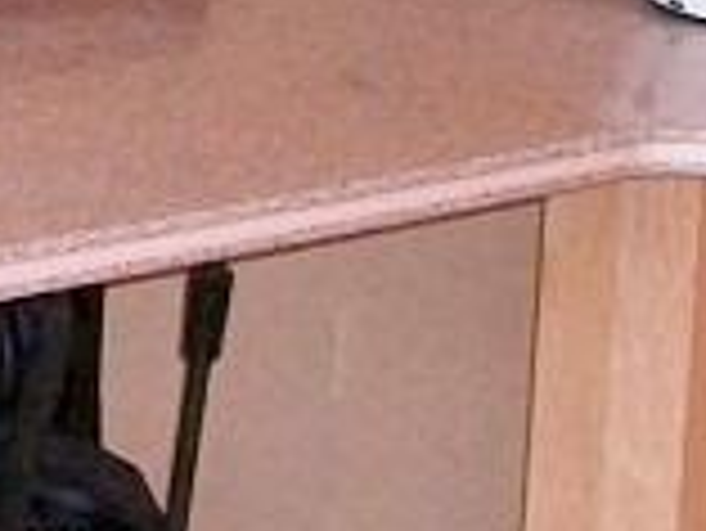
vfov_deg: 6.0
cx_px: -661
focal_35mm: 244
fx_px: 4980
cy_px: -378
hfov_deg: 7.8
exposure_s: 1/30
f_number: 2.9
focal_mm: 5.7
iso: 160
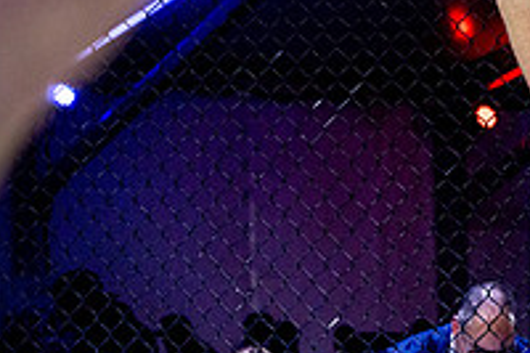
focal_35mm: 231
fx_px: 3398
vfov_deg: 5.9
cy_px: 45
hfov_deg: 8.8
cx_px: 676
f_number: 2.8
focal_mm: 70
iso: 3200
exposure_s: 1/1250
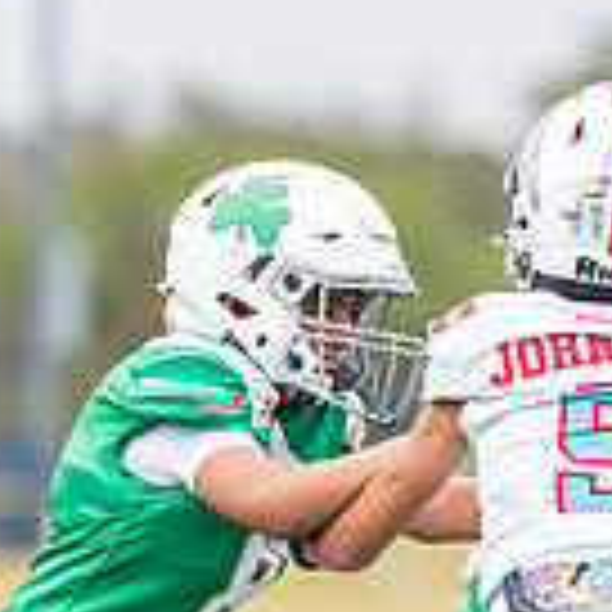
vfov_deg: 1.8
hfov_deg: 1.8
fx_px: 19082
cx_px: 310
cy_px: 570
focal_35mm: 954
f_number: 2.8
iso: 400
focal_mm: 200
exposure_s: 1/1000
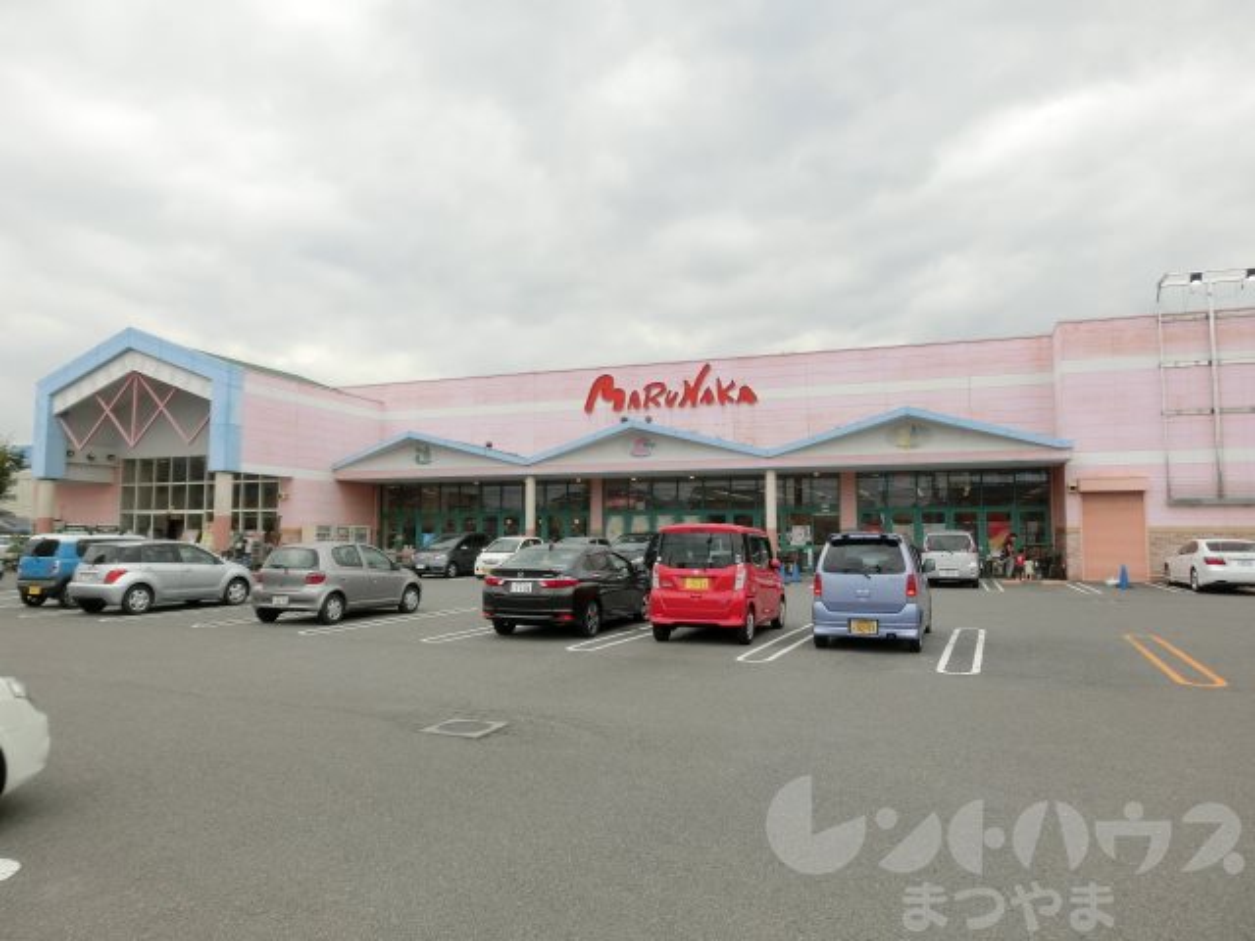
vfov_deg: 56.8
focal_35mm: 24
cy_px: 470
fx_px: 870
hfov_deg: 71.6
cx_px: 628
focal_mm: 4.24
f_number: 3
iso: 80
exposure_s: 1/640
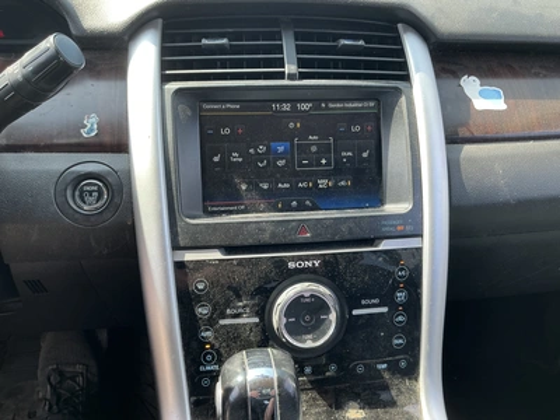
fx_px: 453
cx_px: 280
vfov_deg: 49.7
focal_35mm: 28
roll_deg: +0.5
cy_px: 210
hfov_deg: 63.4
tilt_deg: -27.5
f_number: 1.8
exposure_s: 1/122
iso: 32
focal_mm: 3
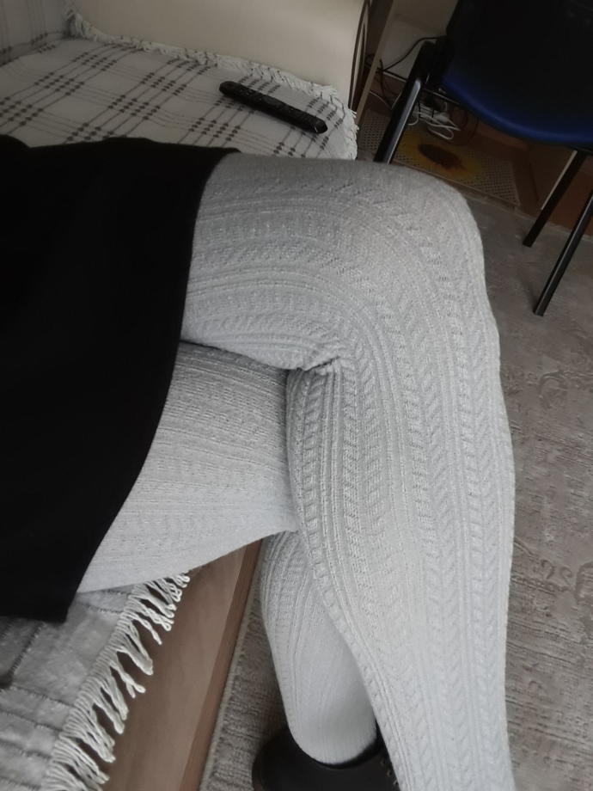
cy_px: 396
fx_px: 685
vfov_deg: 60.0
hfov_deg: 46.8
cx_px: 296
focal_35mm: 30
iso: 100
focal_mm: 2.2
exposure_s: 1/50
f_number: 1.9
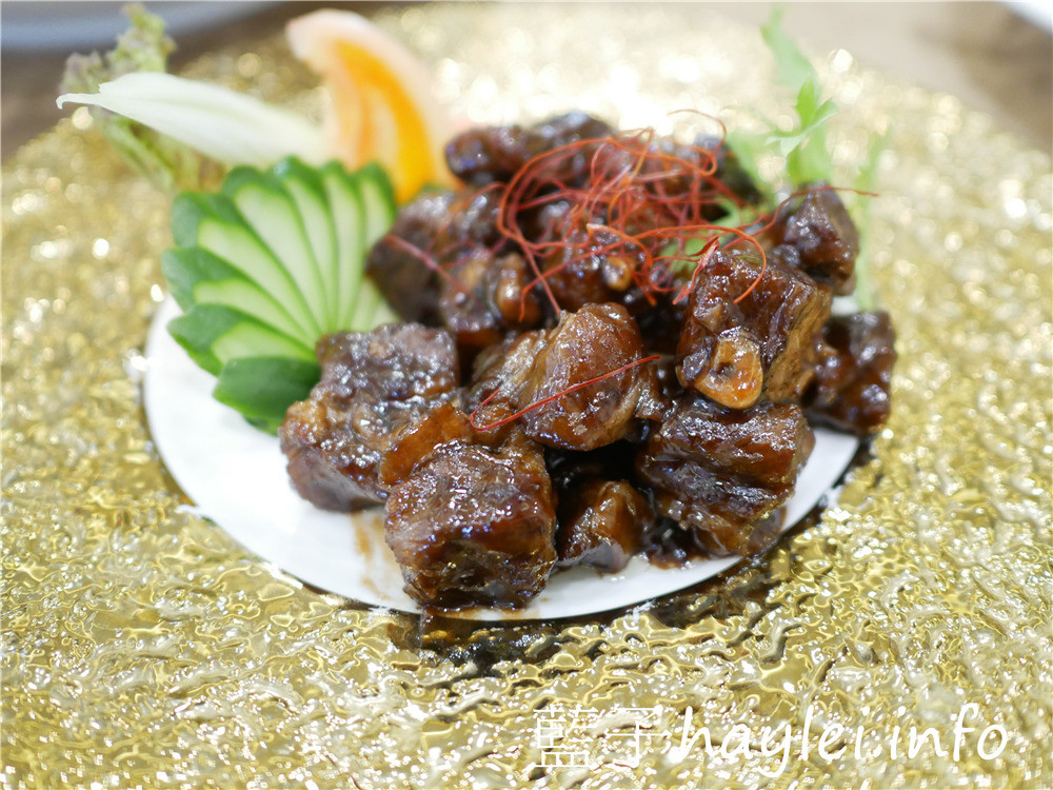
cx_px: 526
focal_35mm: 30
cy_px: 395
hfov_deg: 60.0
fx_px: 913
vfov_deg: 46.8
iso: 1250
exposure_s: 1/60
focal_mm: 15
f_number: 1.7
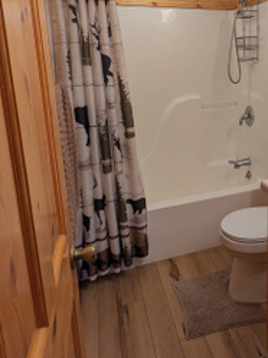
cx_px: 240
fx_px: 320
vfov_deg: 57.0
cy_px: 118
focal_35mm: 31
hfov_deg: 41.9
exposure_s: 1/120
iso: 49
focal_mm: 2.35
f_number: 2.2
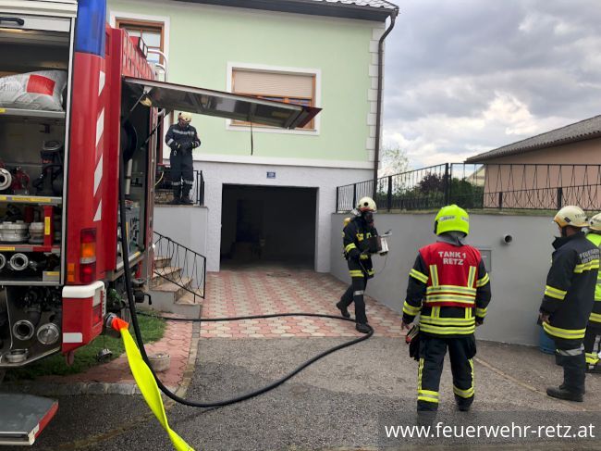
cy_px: 226
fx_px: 486
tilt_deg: +0.0
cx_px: 300
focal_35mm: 28
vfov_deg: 49.7
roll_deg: -0.4
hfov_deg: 63.5
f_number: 1.8
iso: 20
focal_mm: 4
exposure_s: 1/917
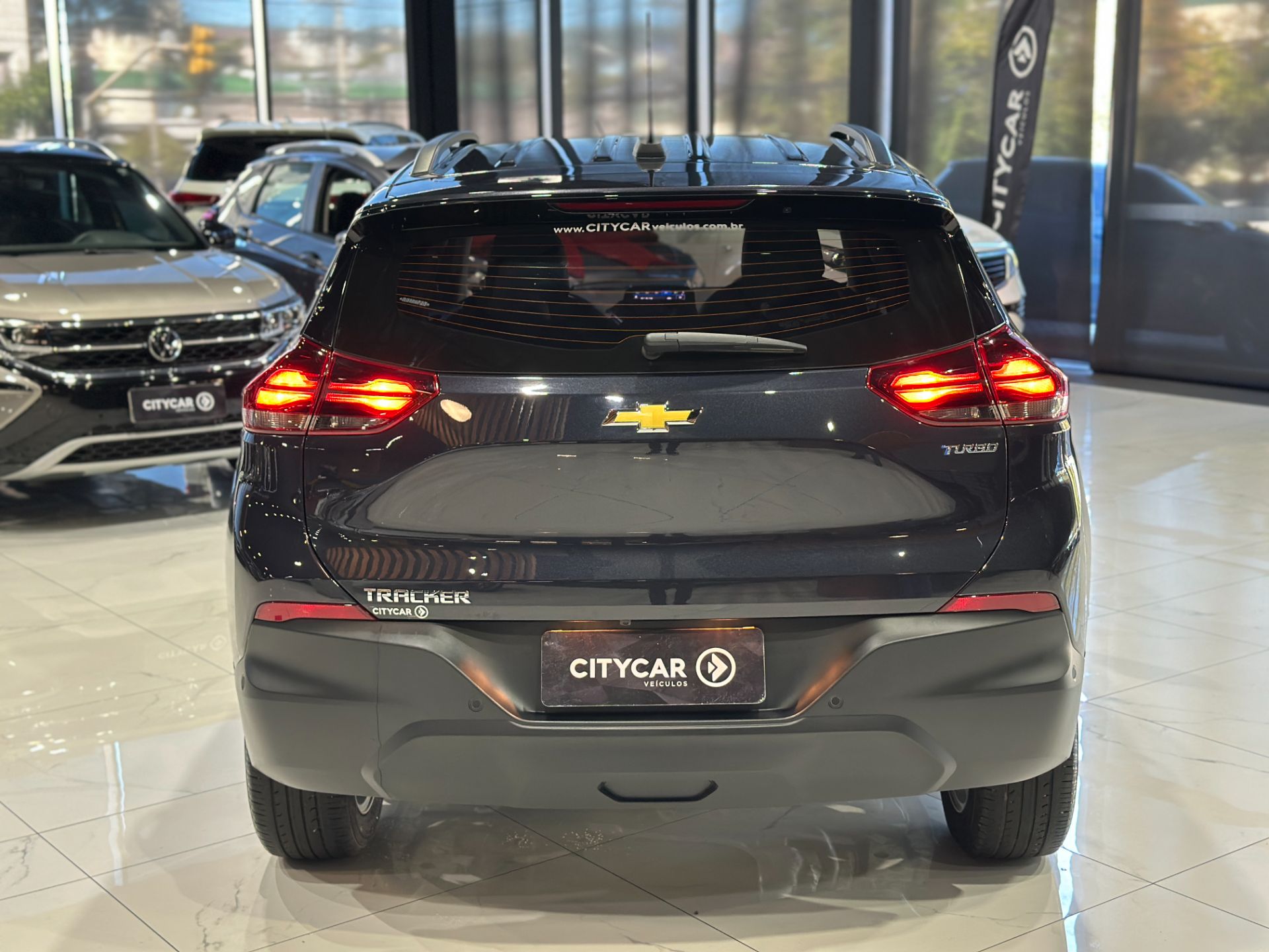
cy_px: 476
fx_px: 1760
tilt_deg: -10.9
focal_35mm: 48
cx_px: 634
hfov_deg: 39.7
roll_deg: +0.4
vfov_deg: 30.3
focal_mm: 6.86
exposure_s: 1/60
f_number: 1.78
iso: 200
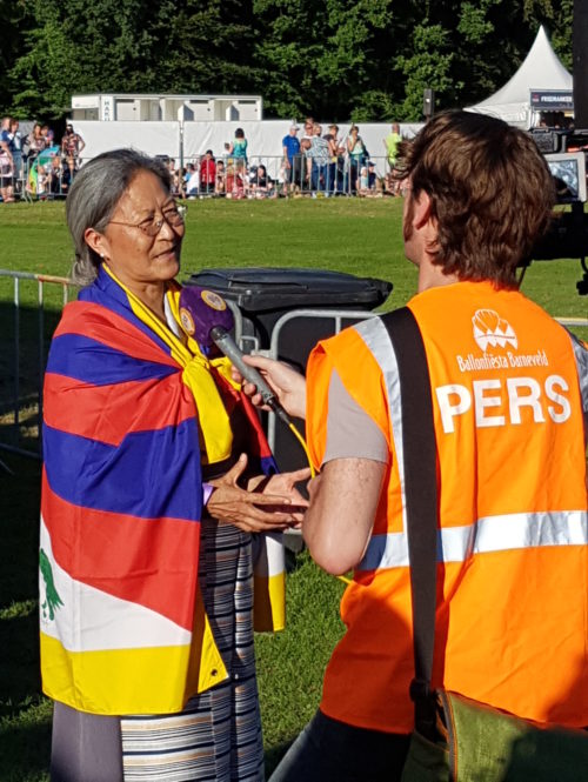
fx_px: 588
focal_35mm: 26
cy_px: 391
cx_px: 294
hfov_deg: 53.1
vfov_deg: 67.3
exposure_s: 1/3760
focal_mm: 4.2
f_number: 1.7
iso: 50
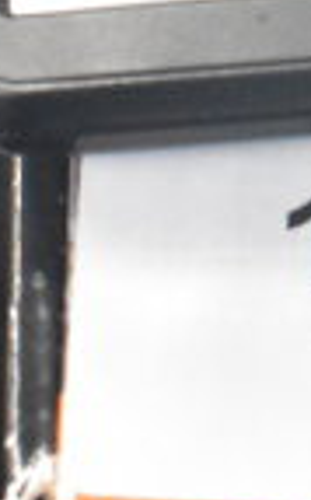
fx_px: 3727
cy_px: -313
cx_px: 786
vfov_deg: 7.5
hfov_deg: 4.6
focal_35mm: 274
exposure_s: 1/50
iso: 7200
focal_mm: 28
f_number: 4.2
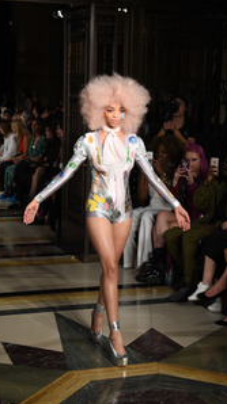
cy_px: 202
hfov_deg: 15.8
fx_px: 816
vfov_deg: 27.9
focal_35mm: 76
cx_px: 116
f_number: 5.6
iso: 1000
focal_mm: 48
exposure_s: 1/640
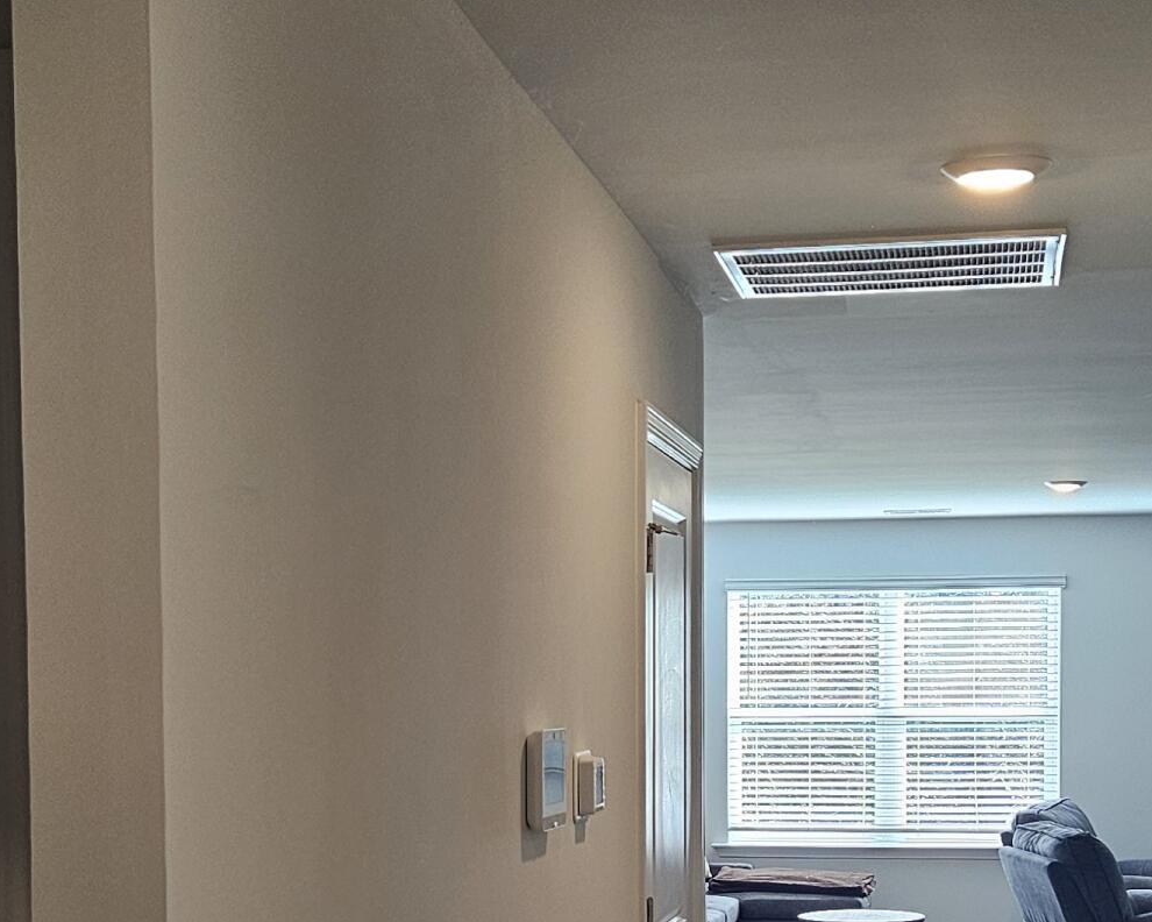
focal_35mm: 68
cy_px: 799
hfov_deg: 27.9
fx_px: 2318
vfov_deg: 22.0
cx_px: 625
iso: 125
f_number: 1.8
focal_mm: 5.4
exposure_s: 1/120
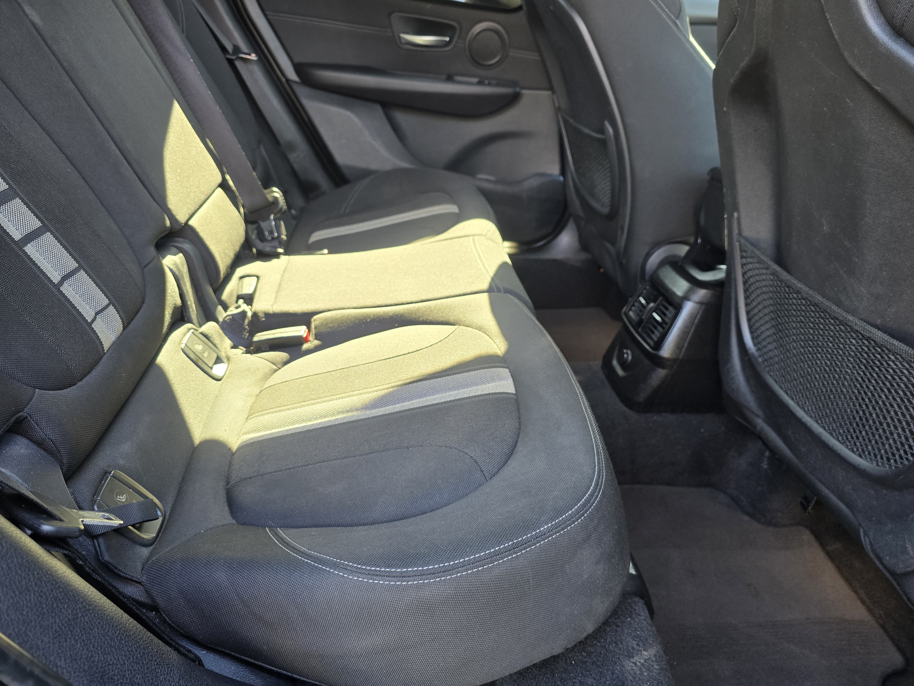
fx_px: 607
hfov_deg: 73.9
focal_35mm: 23
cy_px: 343
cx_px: 457
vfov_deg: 58.9
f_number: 1.7
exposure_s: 1/100
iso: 160
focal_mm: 6.3
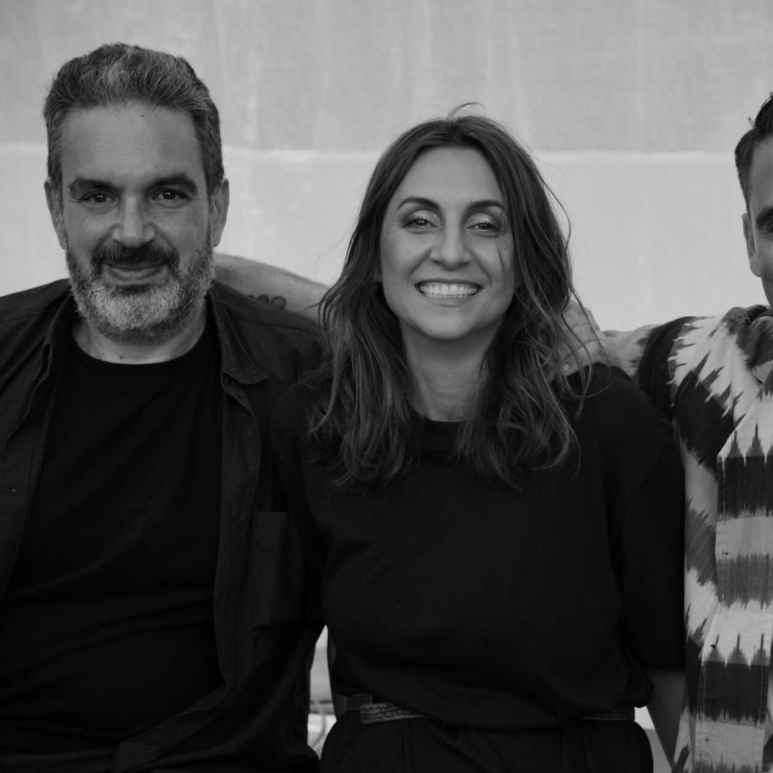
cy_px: 388
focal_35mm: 122
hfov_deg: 14.3
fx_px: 3082
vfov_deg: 14.3
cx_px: 469
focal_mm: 95
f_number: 4
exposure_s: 1/125
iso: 160
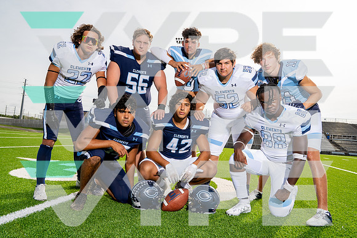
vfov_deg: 53.2
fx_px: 238
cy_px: 119
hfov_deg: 73.7
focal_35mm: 24
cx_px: 178
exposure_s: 1/250
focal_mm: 24
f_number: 6.3
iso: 100
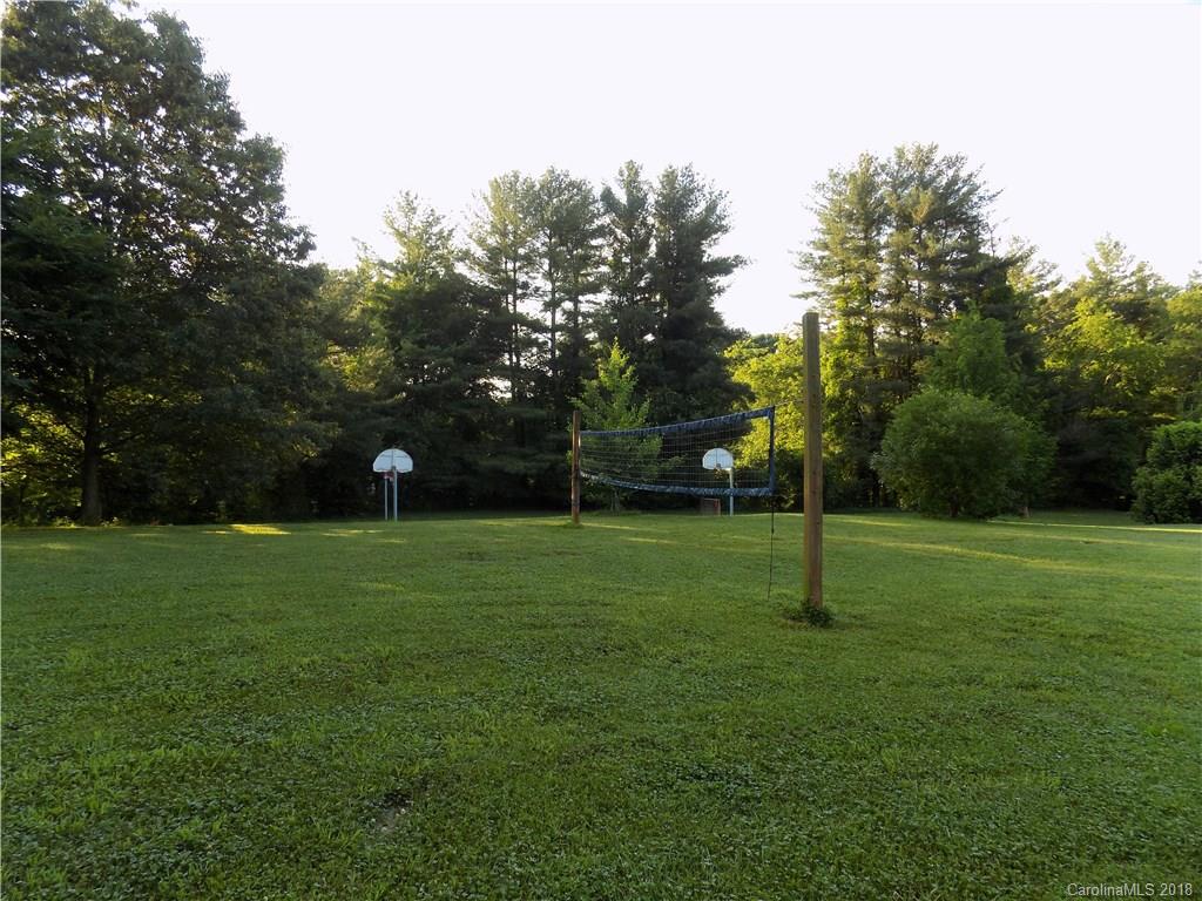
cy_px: 450
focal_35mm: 23
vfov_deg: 58.9
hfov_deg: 73.9
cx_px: 601
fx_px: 799
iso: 80
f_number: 3.1
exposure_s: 1/125
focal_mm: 4
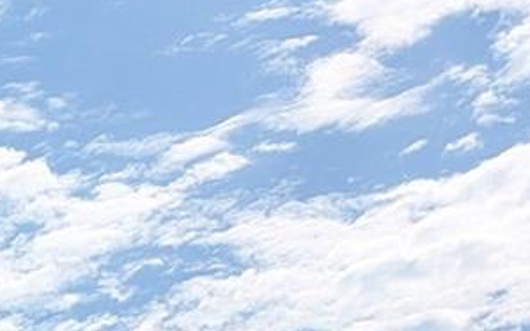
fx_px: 1965
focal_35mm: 136
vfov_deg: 8.4
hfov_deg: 11.7
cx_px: -854
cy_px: 922
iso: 23
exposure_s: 1/2817
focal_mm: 6.9
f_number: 1.68
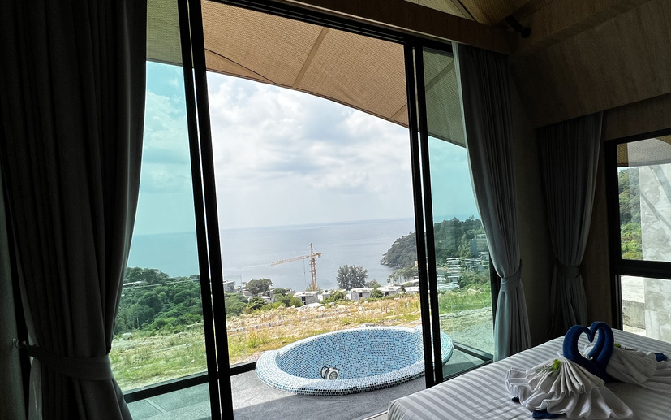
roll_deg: +3.6
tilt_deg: -2.6
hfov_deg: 83.6
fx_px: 366
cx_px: 416
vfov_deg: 59.5
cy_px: 232
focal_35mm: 20
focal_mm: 1.57
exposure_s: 1/2538
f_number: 1.8
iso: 32
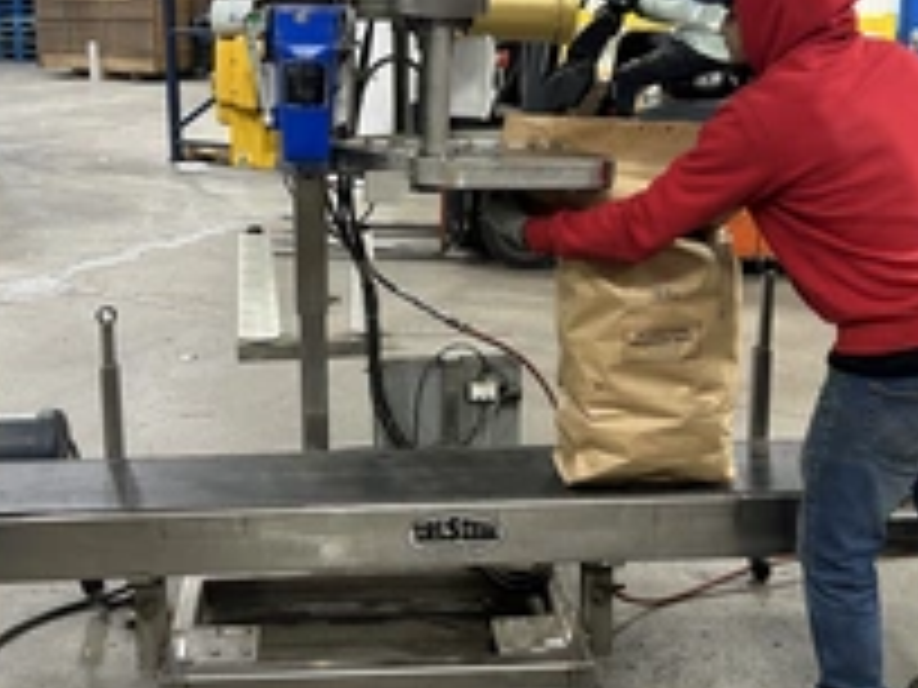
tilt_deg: -14.2
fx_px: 1352
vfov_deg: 28.5
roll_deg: +1.6
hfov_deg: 37.4
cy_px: 310
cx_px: 400
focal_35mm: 51
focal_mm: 5.7
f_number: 1.5
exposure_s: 1/60
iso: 125
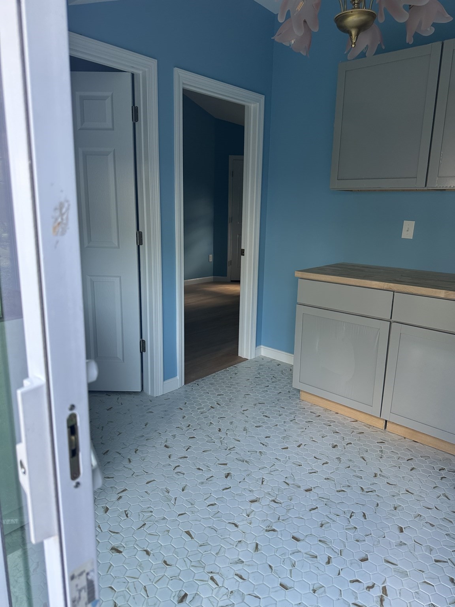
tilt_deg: -12.9
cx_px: 228
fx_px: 421
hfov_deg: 56.8
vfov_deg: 71.6
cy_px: 304
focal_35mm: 24
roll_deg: -1.6
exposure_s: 1/121
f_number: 1.78
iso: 125
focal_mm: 6.86
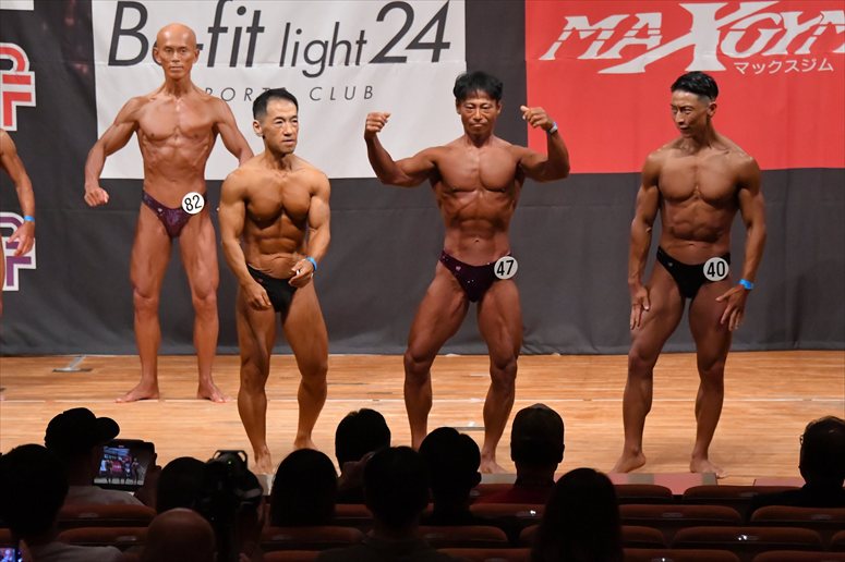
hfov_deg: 10.2
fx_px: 4739
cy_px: 281
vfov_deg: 6.8
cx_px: 422
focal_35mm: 202
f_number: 5.6
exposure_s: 1/400
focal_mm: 135
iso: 9000
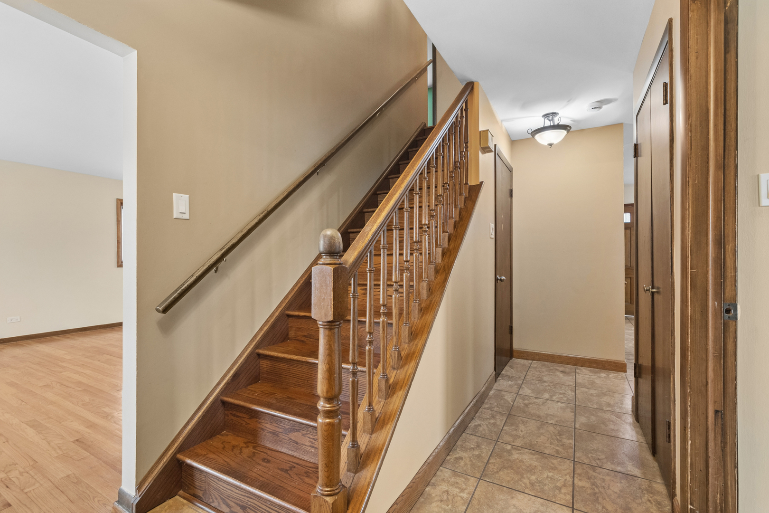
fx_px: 320
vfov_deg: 77.3
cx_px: 384
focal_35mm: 15
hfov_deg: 100.4
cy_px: 256
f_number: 8
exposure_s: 1/15
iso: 400
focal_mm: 10
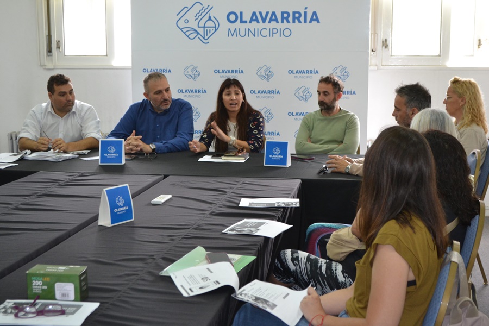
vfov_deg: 22.6
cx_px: 244
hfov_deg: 33.4
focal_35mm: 60
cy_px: 163
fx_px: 815
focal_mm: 40
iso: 1000
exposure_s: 1/60
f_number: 5.3
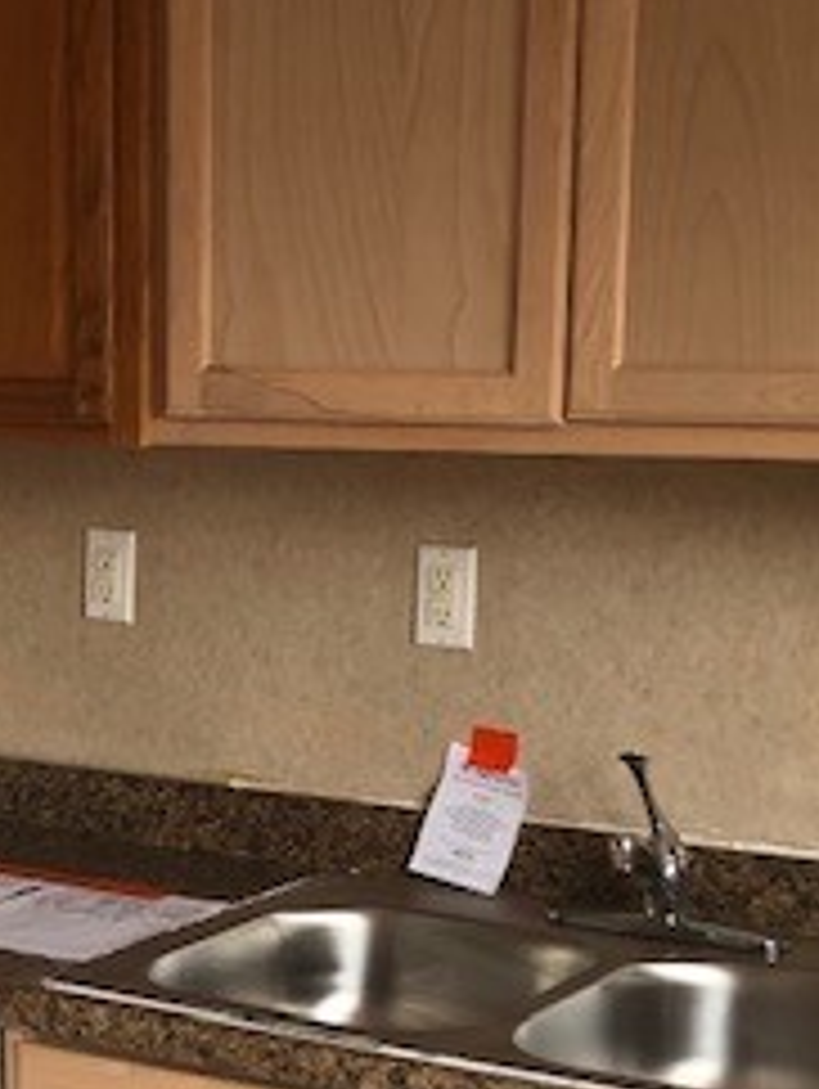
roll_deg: -2.0
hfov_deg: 19.6
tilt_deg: -9.3
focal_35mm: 74
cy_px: 837
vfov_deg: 25.9
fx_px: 2330
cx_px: 117
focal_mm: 3.99
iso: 25
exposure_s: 1/40
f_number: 1.8
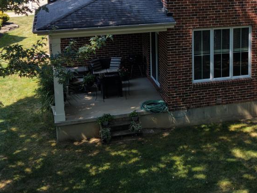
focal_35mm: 65
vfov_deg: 22.2
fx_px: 482
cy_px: 33
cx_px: 204
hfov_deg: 29.2
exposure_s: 1/100
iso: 100
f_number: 1.8
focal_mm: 8.67
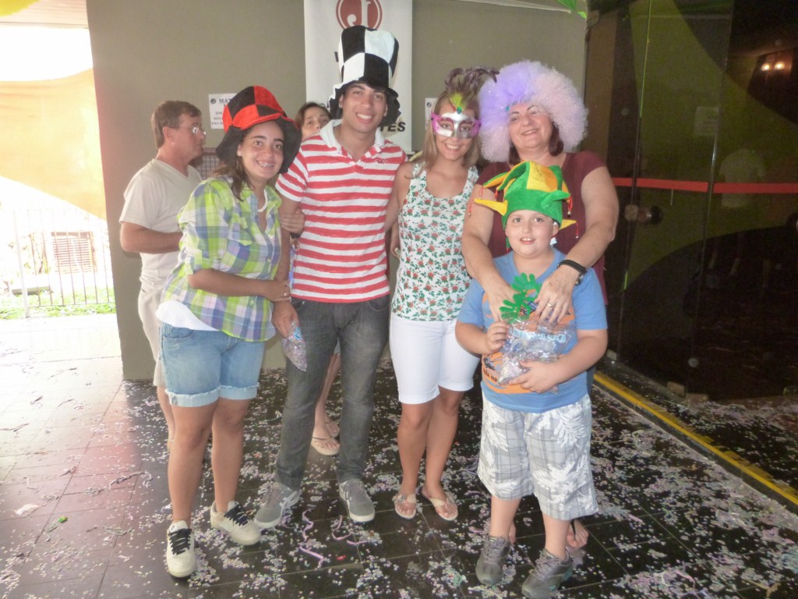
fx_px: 576
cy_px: 300
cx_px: 399
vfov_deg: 54.9
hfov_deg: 69.4
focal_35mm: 25
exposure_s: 1/60
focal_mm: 4.5
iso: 400
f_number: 2.8
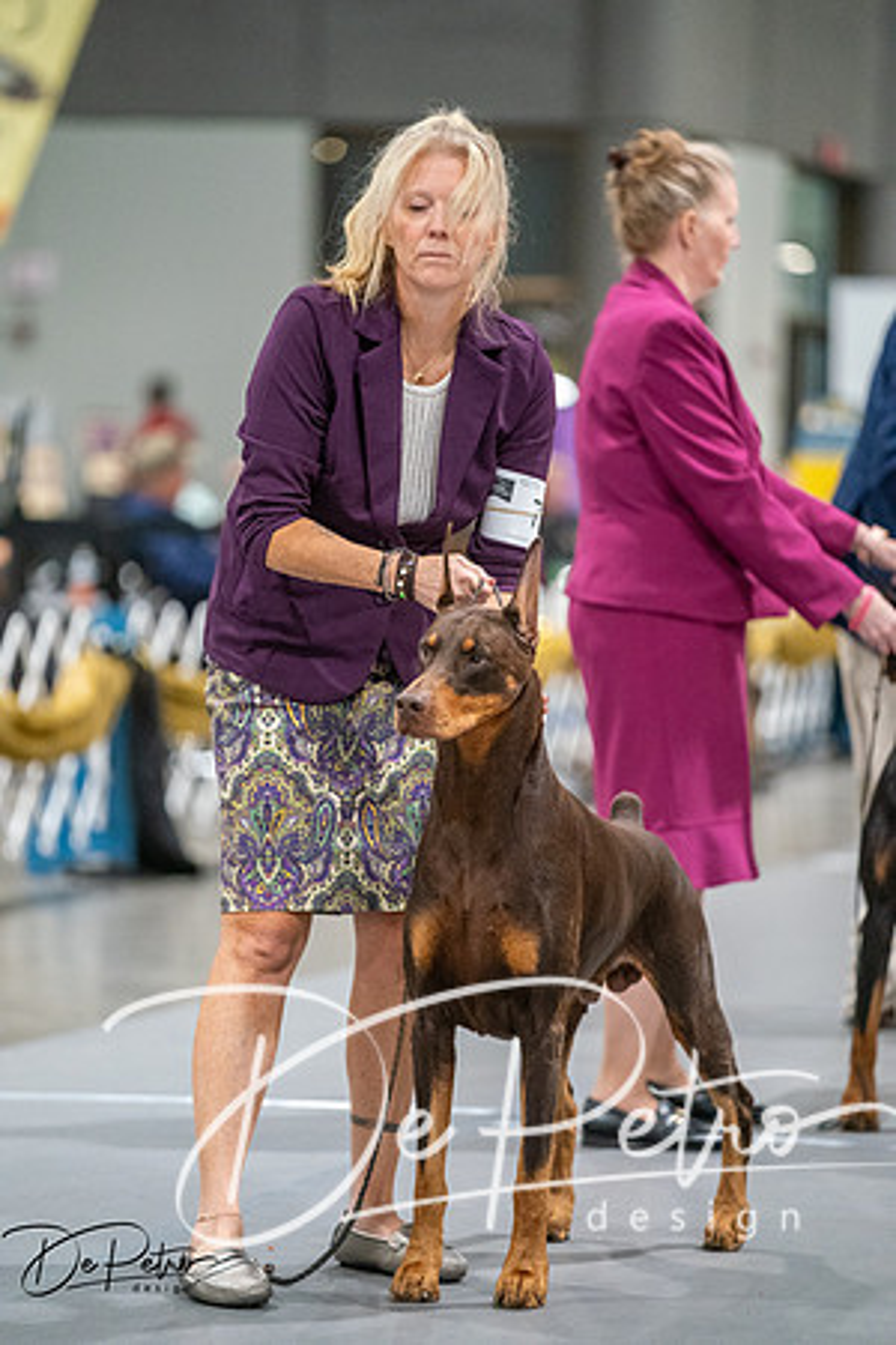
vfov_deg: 11.7
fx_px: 6570
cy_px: 672
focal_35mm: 176
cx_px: 448
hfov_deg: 7.8
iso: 6400
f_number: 2.8
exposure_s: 1/250
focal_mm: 176
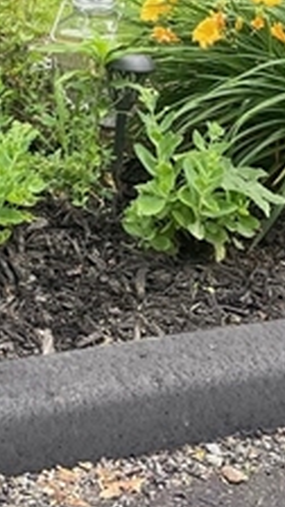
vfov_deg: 19.8
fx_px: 1303
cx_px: -280
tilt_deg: -12.0
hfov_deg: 11.3
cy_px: -192
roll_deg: +0.5
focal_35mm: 97
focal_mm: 4.2
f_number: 1.6
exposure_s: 1/121
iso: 40
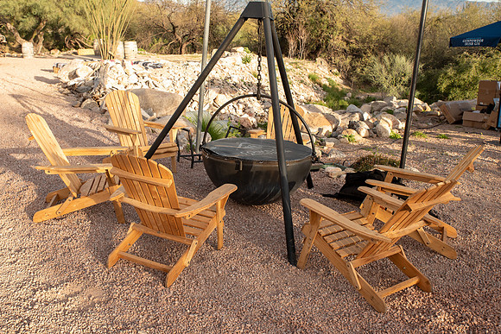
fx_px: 488
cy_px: 151
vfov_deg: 37.7
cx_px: 226
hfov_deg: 54.2
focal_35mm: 35
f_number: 7.1
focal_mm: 32
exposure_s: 1/250
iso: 400
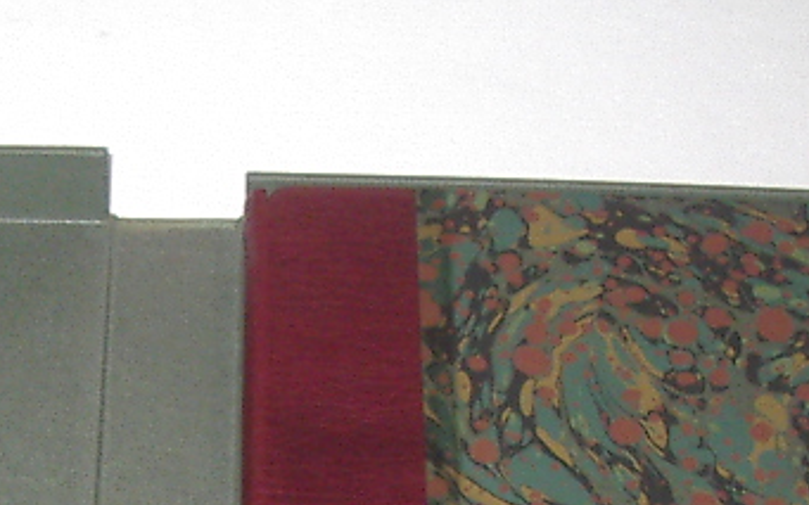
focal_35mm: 121
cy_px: 808
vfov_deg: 10.4
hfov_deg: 17.0
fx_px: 2667
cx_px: 109
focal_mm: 5.8
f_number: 2.6
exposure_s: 1/60
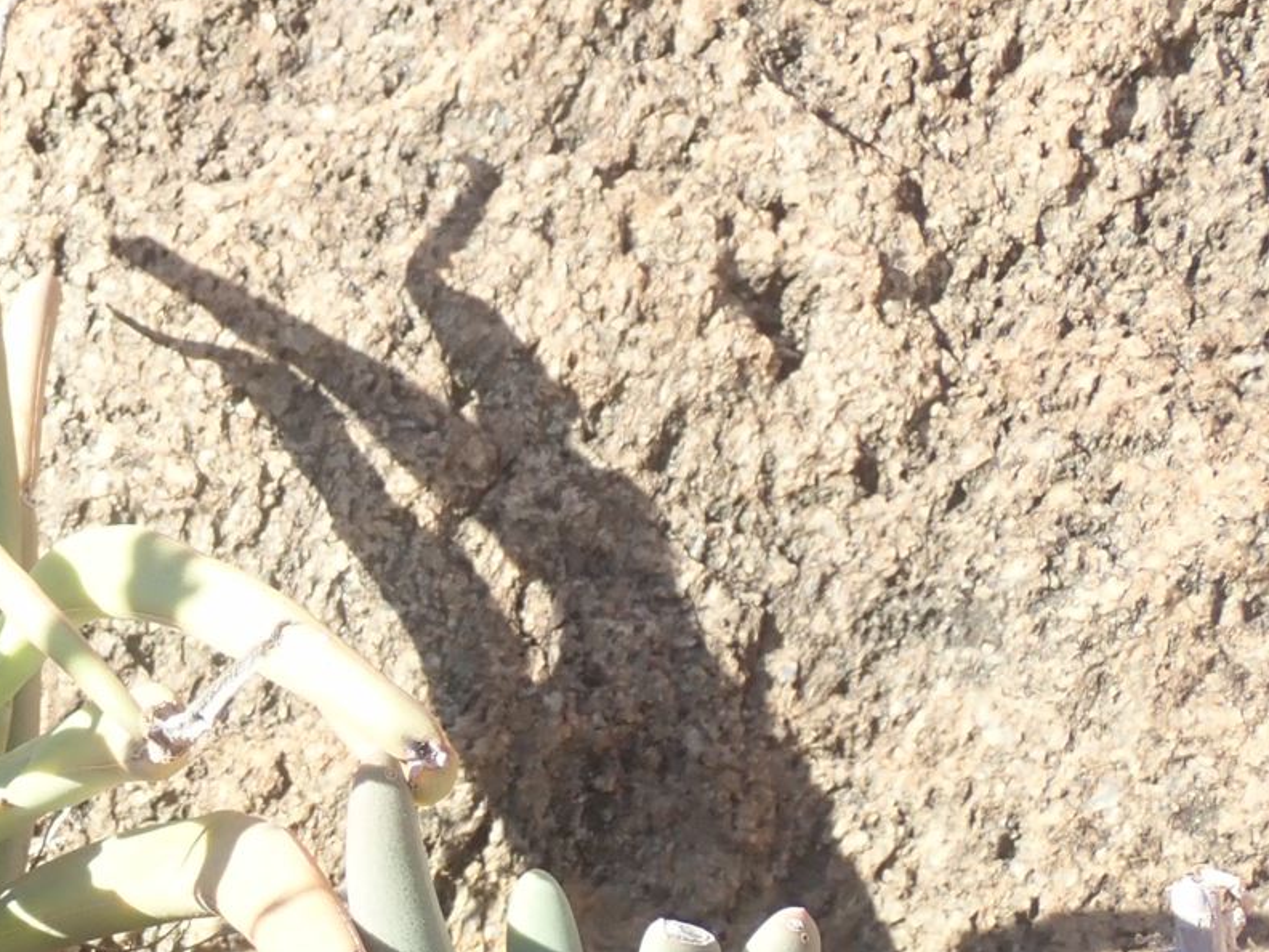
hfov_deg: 19.5
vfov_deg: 15.3
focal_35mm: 96
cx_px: -152
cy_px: 825
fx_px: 3519
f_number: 3.5
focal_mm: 6.86
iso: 100
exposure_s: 1/200
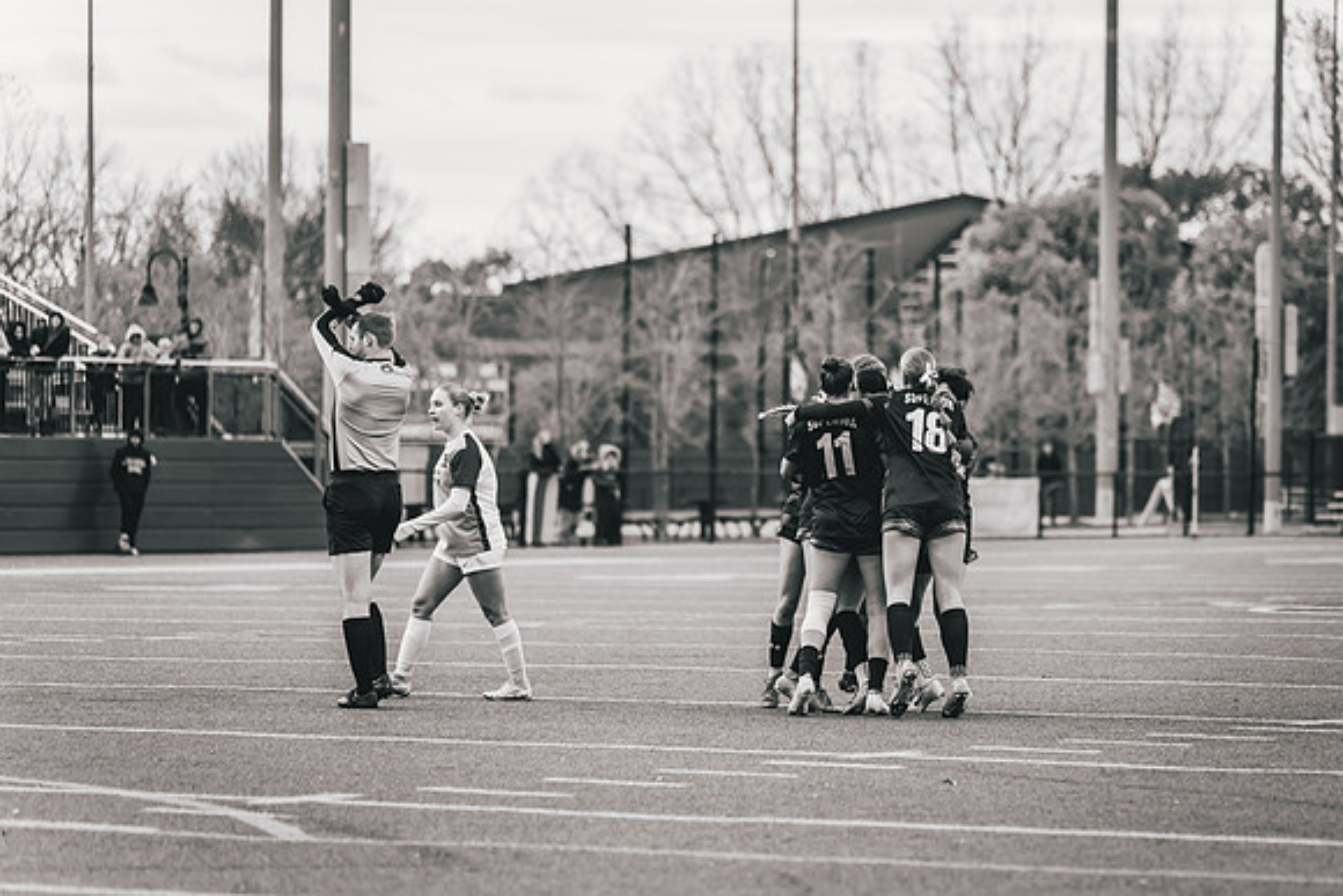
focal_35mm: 185
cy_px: 553
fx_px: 6913
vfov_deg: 7.4
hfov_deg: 11.1
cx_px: 829
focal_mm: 150
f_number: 2.8
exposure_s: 1/1000
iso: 400
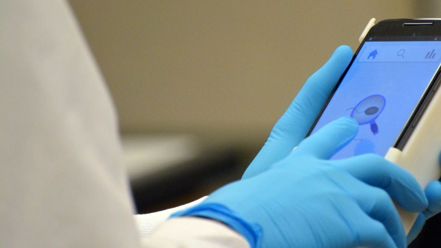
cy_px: 118
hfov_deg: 3.6
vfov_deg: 2.0
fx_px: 7062
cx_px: 282
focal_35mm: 604
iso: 3200
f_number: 5.6
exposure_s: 1/320
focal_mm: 300
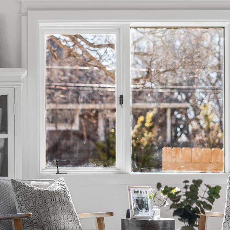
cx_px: 18
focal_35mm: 115
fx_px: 864
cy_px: 178
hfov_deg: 15.0
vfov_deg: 15.1
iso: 100
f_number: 1.8
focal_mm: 50
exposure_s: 1/500
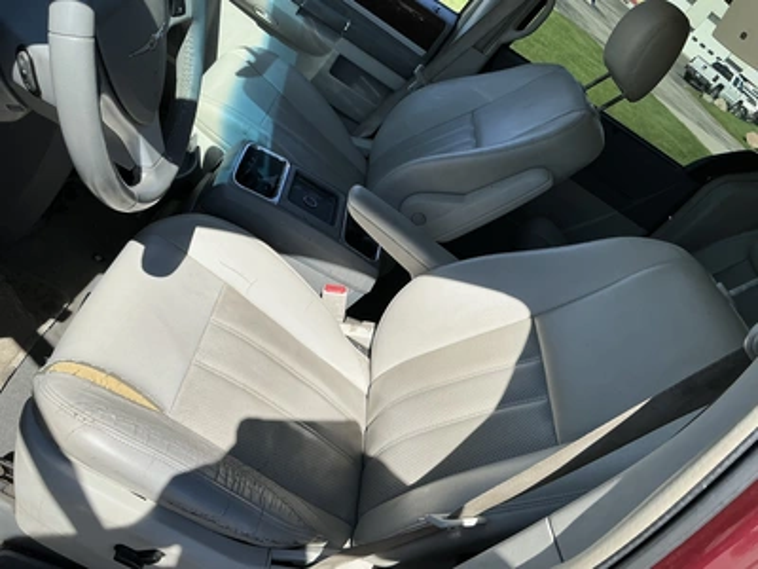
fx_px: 613
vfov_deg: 49.7
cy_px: 284
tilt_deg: -31.9
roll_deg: -40.3
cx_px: 379
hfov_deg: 63.4
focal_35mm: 28
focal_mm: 3
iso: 25
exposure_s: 1/1342
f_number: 1.8
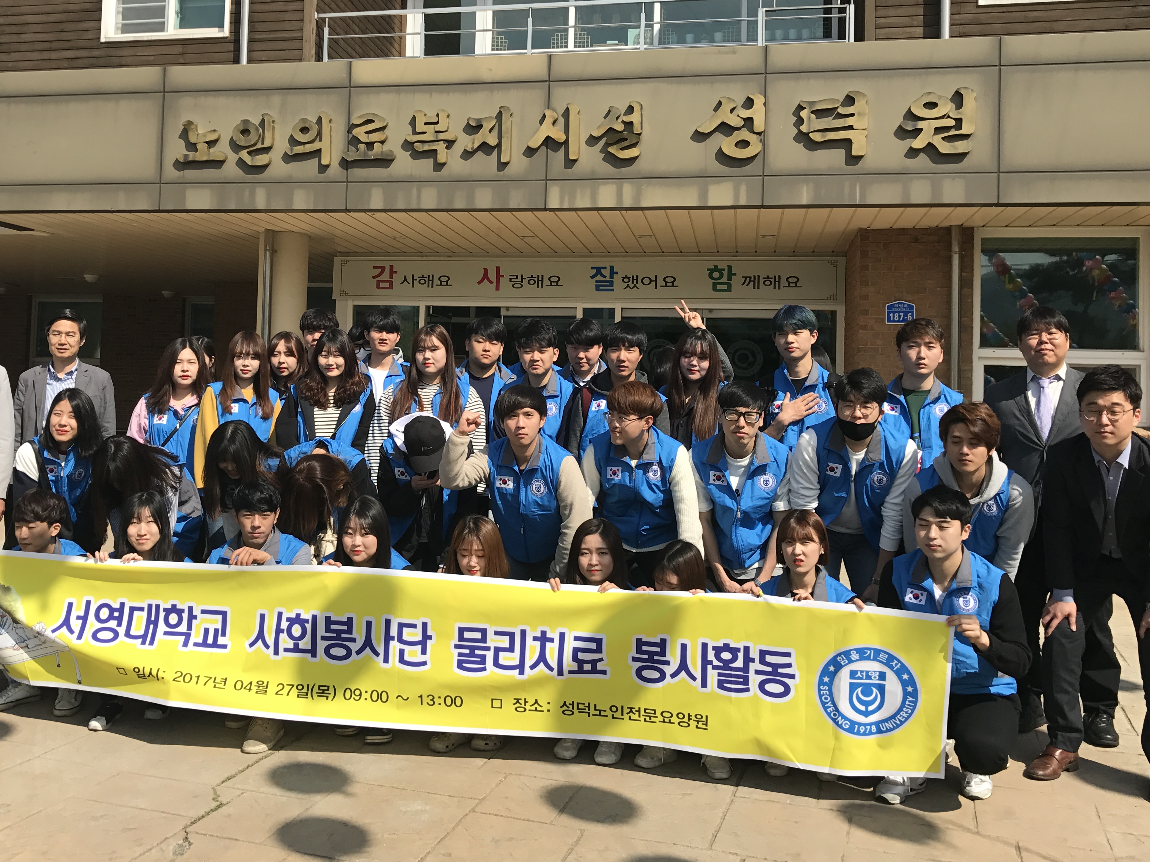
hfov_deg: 51.2
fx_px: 1196
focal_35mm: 36
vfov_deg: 39.5
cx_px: 486
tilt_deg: +0.3
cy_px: 352
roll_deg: -2.0
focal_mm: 3.99
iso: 20
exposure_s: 1/2457
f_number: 1.8
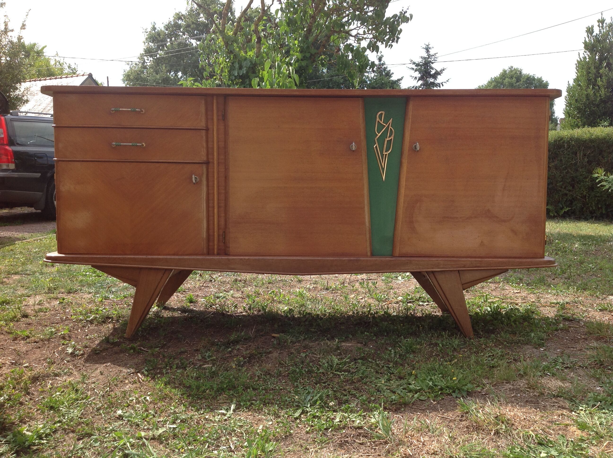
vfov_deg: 40.6
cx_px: 306
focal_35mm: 35
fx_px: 619
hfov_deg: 52.7
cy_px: 229
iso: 50
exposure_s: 1/975
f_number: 2.4
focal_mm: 4.28
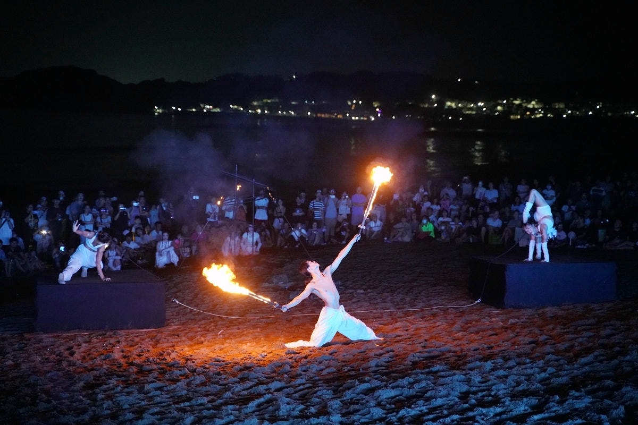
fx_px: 1329
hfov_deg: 27.0
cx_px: 319
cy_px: 212
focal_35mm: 75
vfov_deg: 18.2
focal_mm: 75
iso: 12800
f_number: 3.2
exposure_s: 1/80
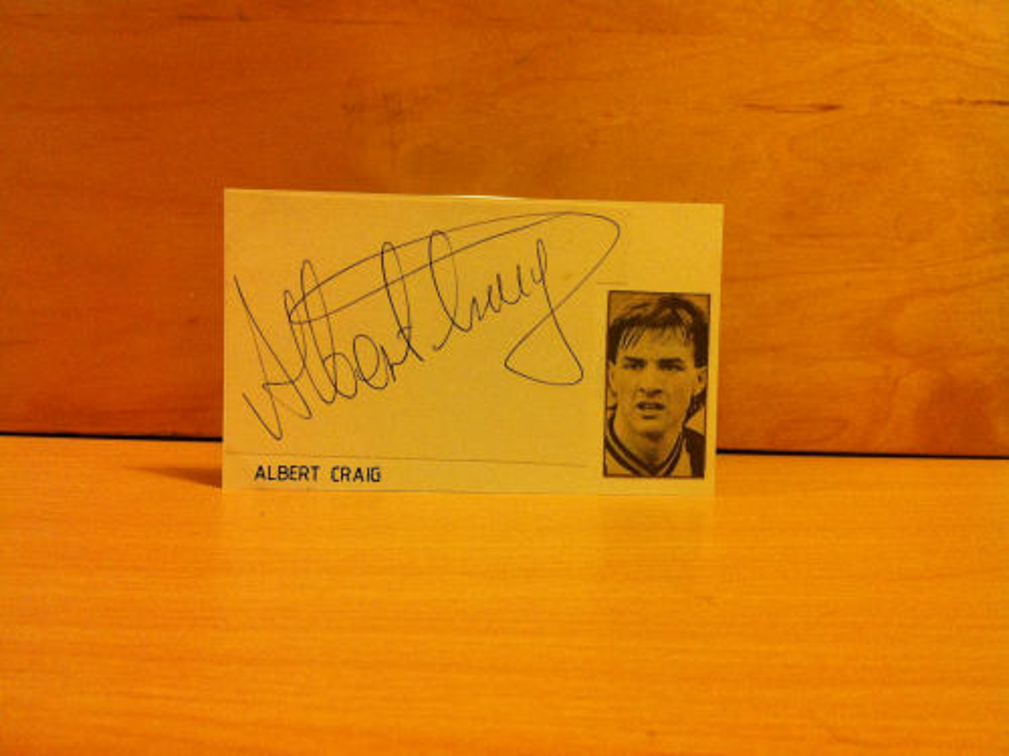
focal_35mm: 35
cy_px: 378
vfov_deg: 40.7
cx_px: 504
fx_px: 1020
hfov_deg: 52.6
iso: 250
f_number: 2.8
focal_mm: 3.85
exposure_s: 1/17
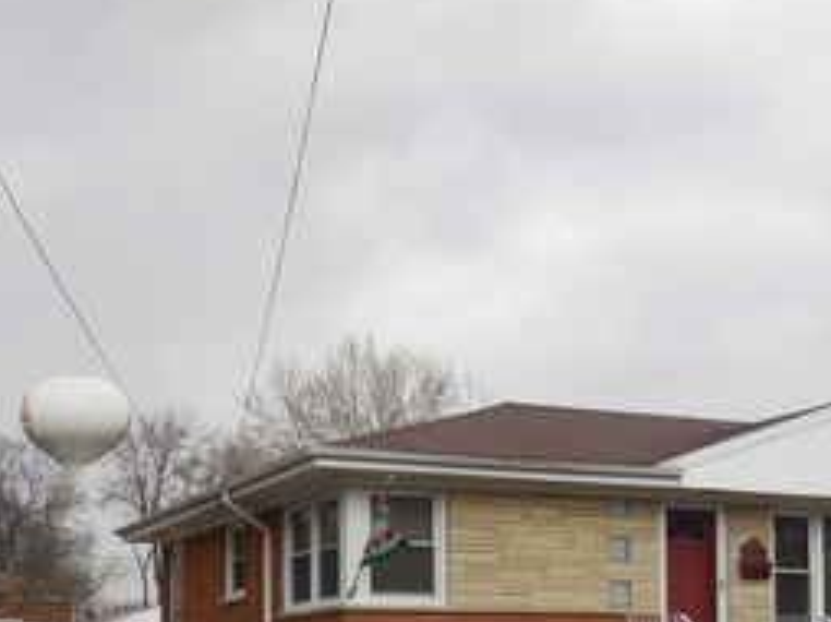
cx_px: 442
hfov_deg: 30.7
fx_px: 1511
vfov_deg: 22.6
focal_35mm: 63
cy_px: 579
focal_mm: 4.5
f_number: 3.1
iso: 125
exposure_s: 1/400
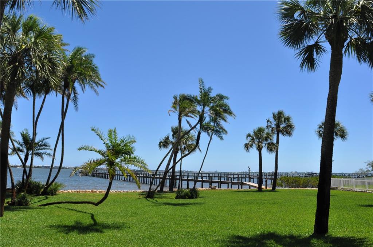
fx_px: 310
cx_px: 186
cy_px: 124
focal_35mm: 30
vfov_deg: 43.5
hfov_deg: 62.0
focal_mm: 20
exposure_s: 1/400
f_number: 10
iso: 200
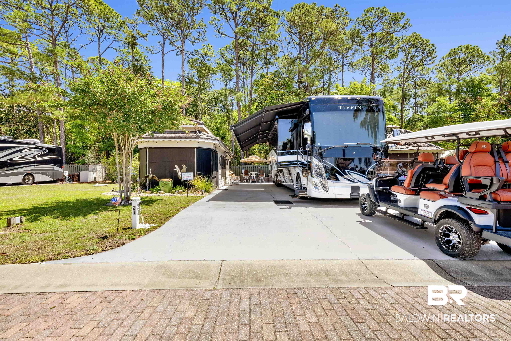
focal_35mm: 16
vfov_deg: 73.7
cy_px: 170
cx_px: 256
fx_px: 227
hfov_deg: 96.7
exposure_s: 1/200
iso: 400
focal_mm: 16
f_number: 11
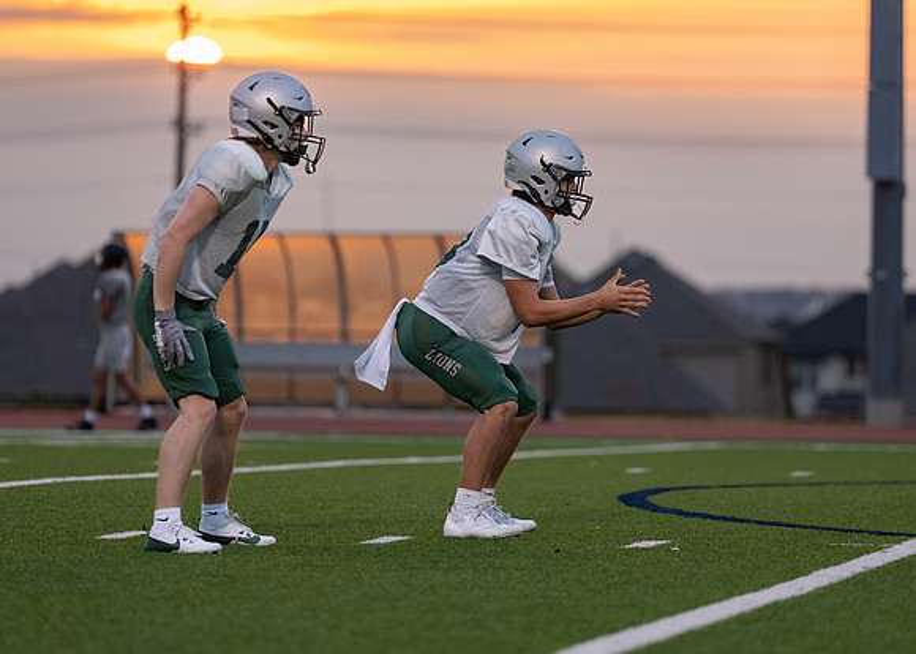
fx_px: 5902
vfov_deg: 6.3
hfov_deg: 8.9
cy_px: 275
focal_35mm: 227
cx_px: 477
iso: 1000
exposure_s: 1/1250
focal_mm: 185
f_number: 2.8
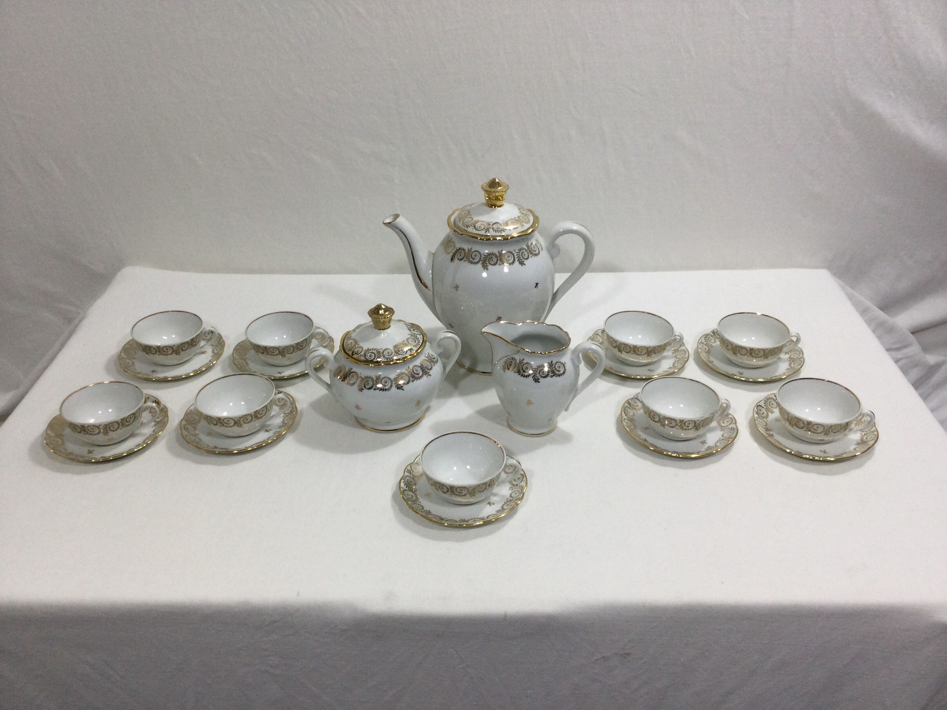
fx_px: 848
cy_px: 355
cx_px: 474
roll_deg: +1.8
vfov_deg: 45.4
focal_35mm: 31
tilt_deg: -31.8
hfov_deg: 58.4
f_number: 2.4
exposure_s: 1/100
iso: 50
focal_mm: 3.3
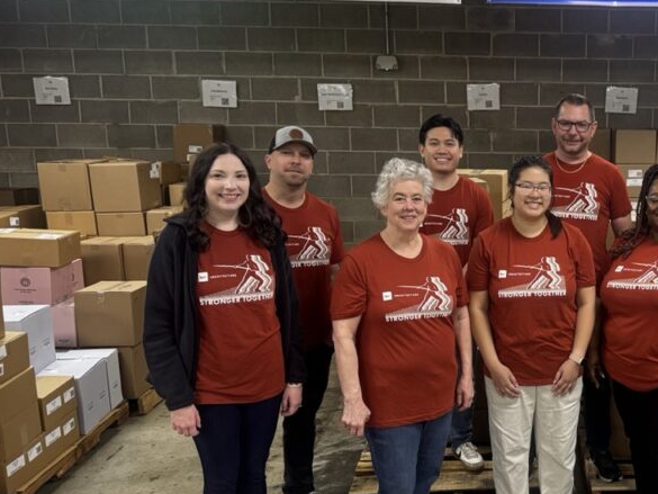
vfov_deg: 34.3
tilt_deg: -11.2
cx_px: 560
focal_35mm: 42
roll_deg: -0.8
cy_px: 263
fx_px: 799
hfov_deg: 42.0
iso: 250
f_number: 1.78
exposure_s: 1/60
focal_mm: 6.76
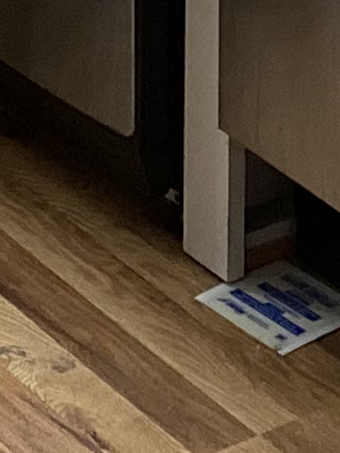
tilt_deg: -9.5
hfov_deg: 5.8
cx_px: 381
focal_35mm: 257
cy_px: -829
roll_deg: -1.3
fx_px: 3366
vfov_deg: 7.0
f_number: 1.8
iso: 125
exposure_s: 1/106
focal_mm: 4.25
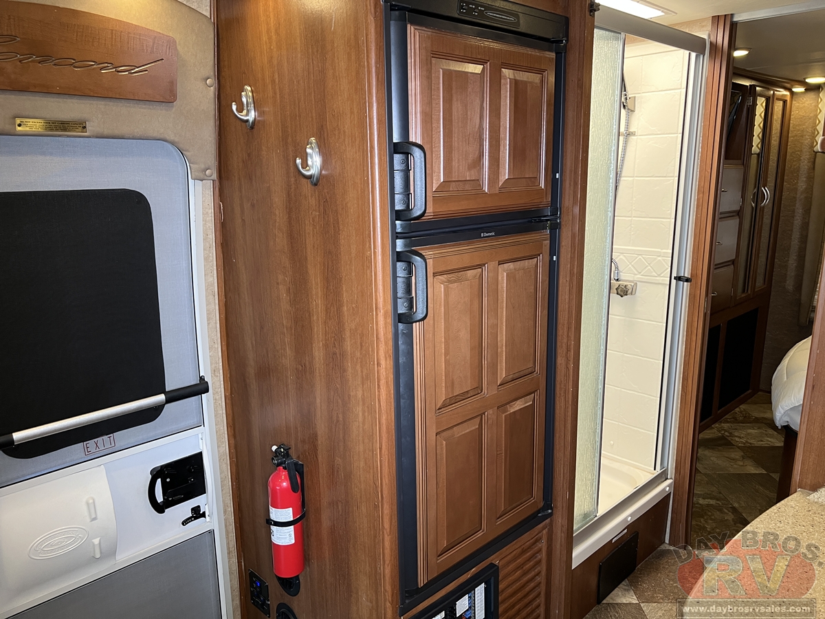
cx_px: 412
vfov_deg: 53.1
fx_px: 620
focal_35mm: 26
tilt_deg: -12.9
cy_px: 310
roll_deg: -0.2
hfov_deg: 67.3
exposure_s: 1/78
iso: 125
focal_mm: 5.7
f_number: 1.5
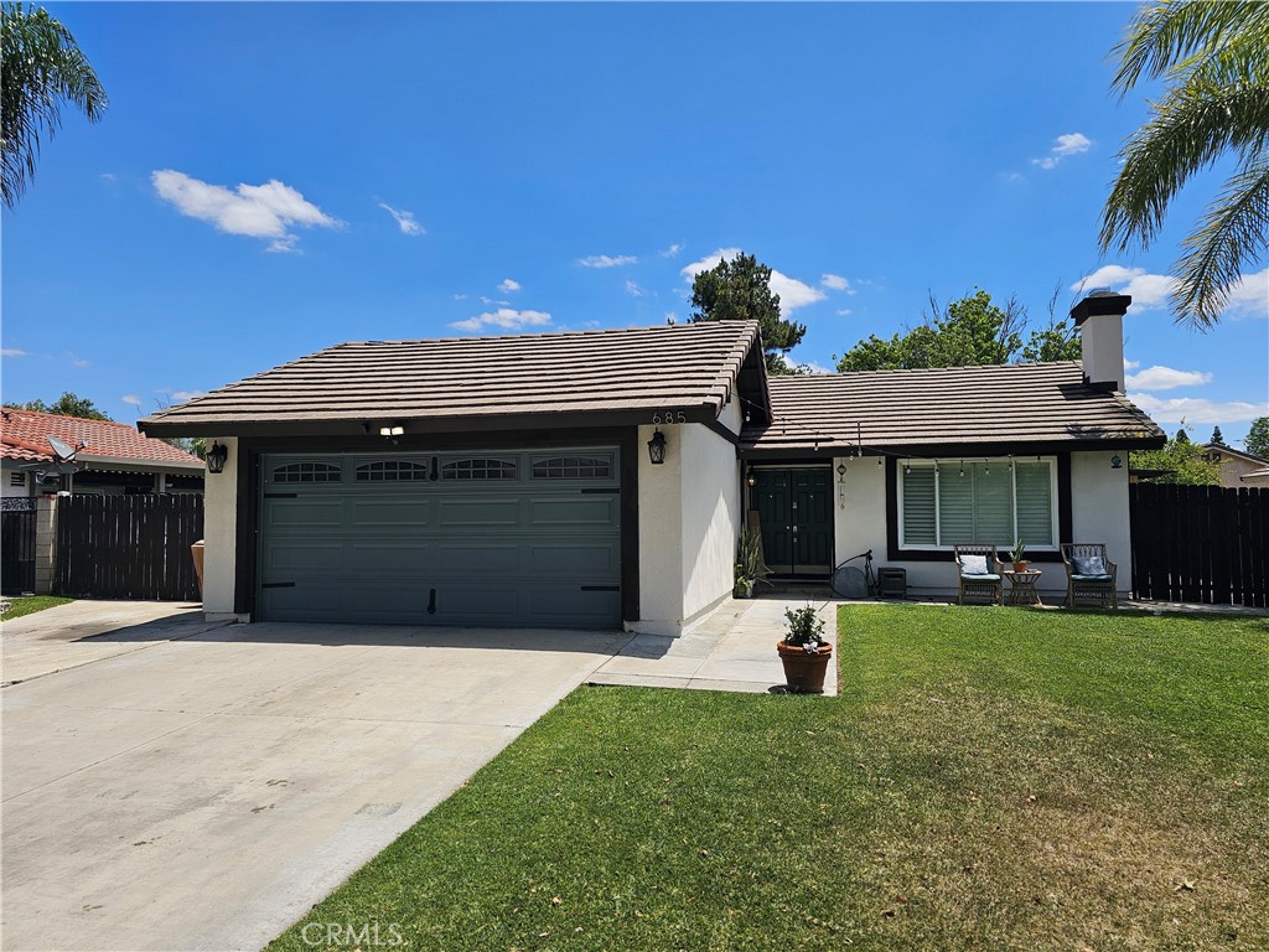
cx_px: 634
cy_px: 476
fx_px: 843
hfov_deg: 73.9
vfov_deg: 58.9
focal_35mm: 23
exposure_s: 1/1497
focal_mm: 6.3
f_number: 1.7
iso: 16
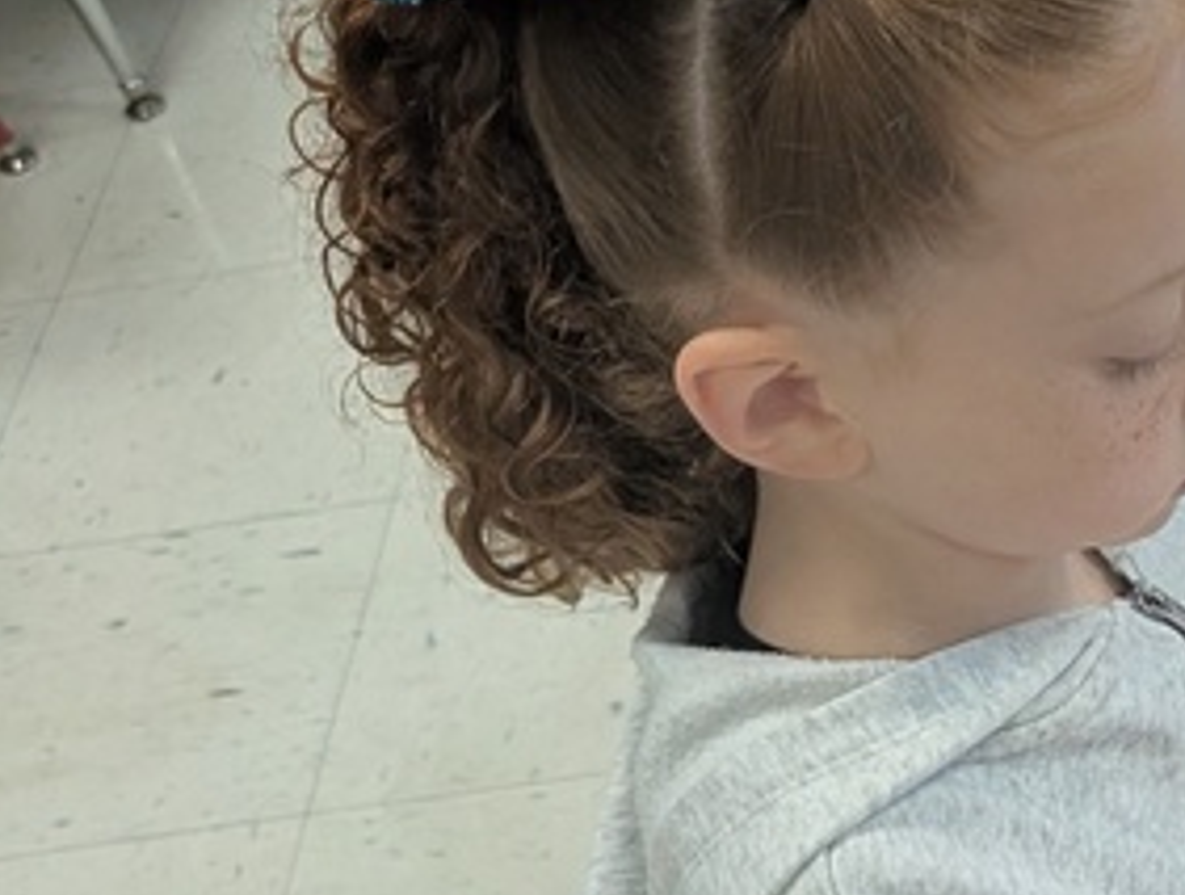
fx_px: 2986
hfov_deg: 20.2
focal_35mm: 87
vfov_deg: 16.9
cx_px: 1609
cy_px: 767
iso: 927
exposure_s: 1/120
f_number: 1.68
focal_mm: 6.9
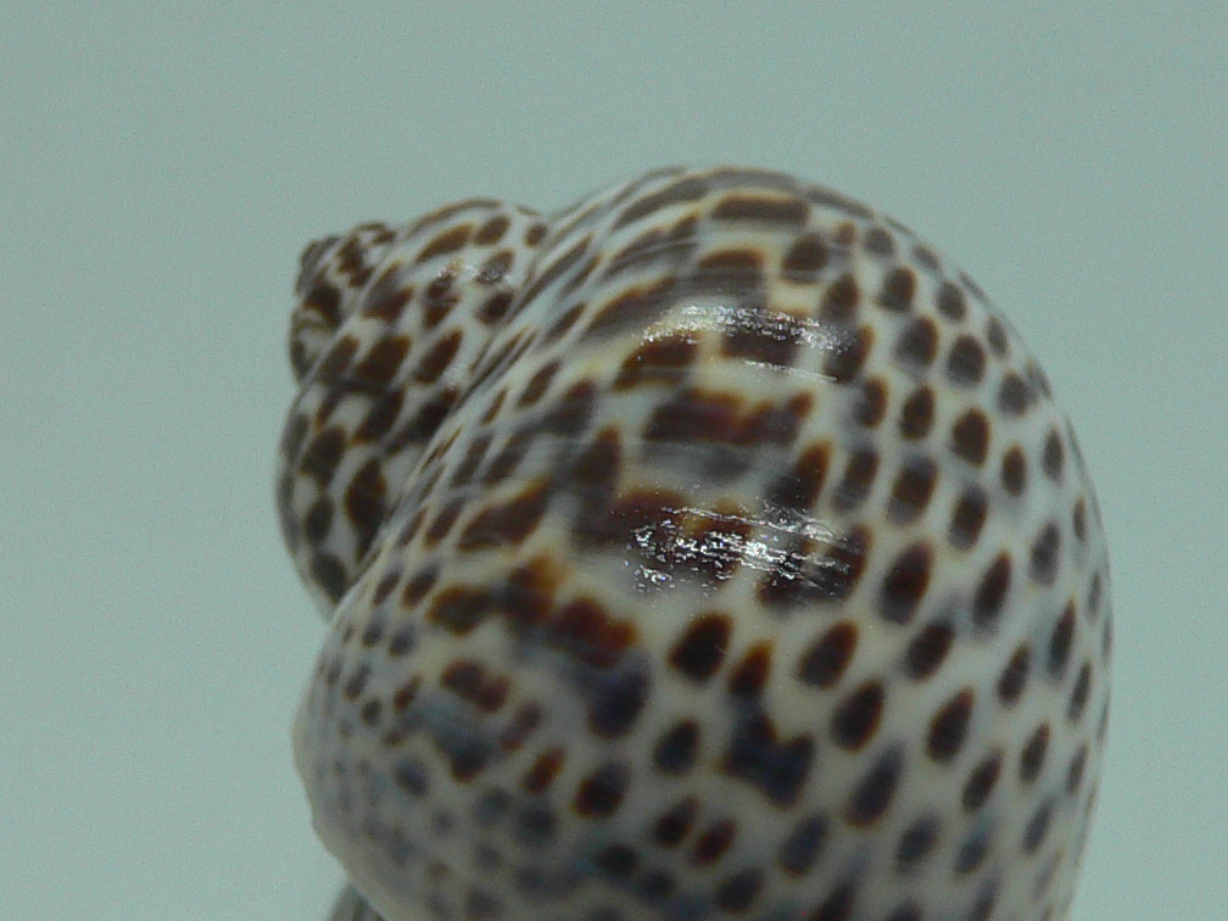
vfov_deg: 20.8
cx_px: 666
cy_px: 732
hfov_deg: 27.8
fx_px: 2483
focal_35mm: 70
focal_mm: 4.6
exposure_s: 1/60
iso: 80
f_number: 2.8
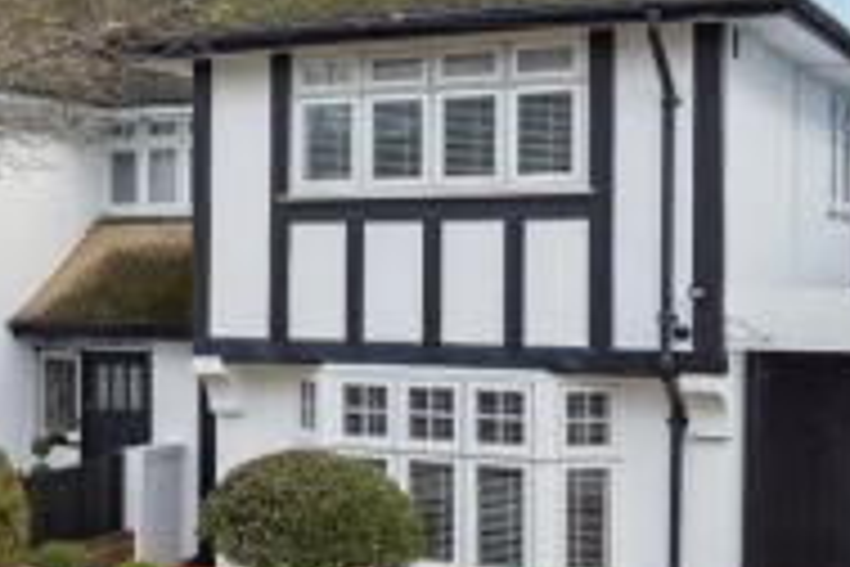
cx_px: 40
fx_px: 1605
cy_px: 340
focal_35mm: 68
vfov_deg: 20.0
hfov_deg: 28.2
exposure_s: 1/800
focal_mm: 27
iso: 320
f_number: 4
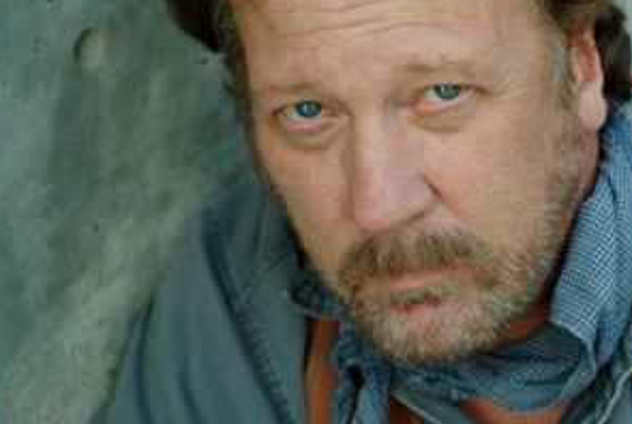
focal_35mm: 127
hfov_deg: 16.0
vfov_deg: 10.8
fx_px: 2234
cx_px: 514
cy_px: 132
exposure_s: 1/500
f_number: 3.3
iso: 400
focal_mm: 50
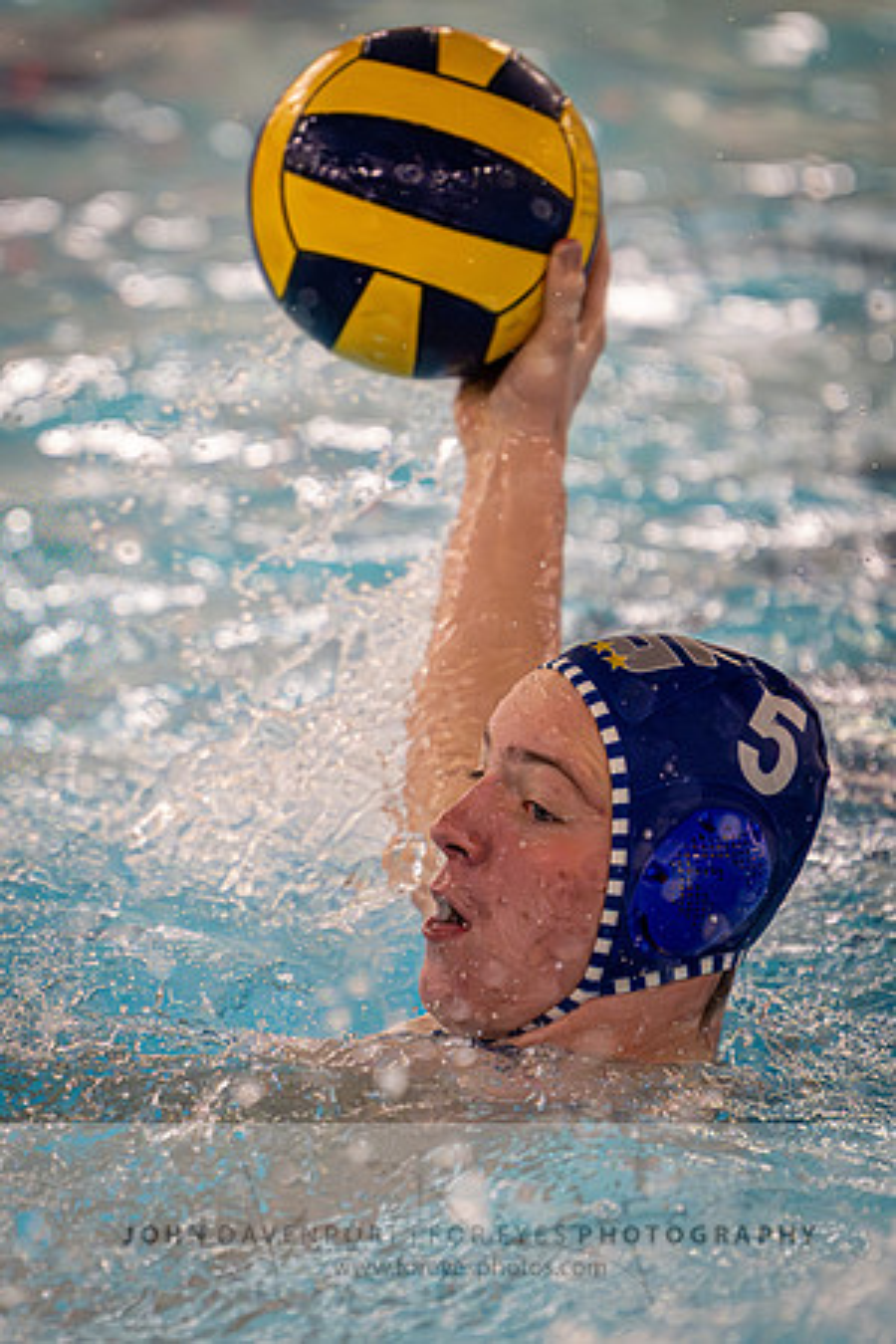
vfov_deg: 4.4
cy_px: 747
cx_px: 1
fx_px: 17691
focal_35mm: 474
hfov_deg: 2.9
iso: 20000
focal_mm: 280
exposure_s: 1/1000
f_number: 4
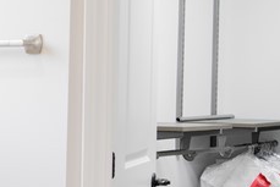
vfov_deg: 9.6
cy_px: 163
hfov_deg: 13.7
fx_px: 1105
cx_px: -119
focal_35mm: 142
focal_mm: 30
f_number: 5.6
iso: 1000
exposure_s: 1/50
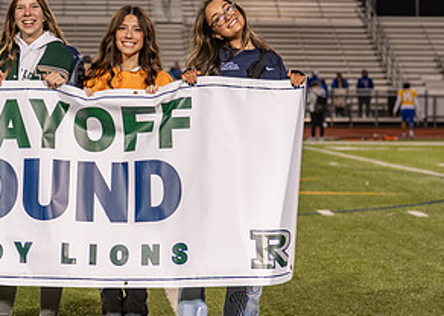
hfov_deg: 13.1
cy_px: 156
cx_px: 41
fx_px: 1915
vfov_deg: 9.4
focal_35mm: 152
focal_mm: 50
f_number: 2.2
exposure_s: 1/400
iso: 800
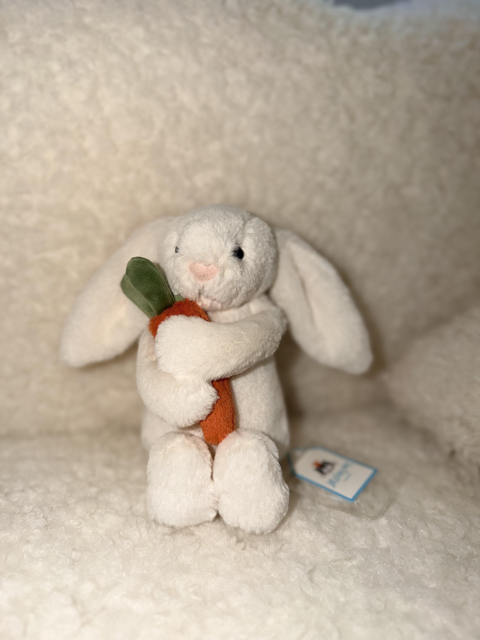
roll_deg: -1.2
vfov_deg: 71.6
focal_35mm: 24
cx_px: 240
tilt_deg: -16.9
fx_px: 444
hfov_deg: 56.8
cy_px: 320
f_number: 1.78
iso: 50
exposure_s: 1/85
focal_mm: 6.76
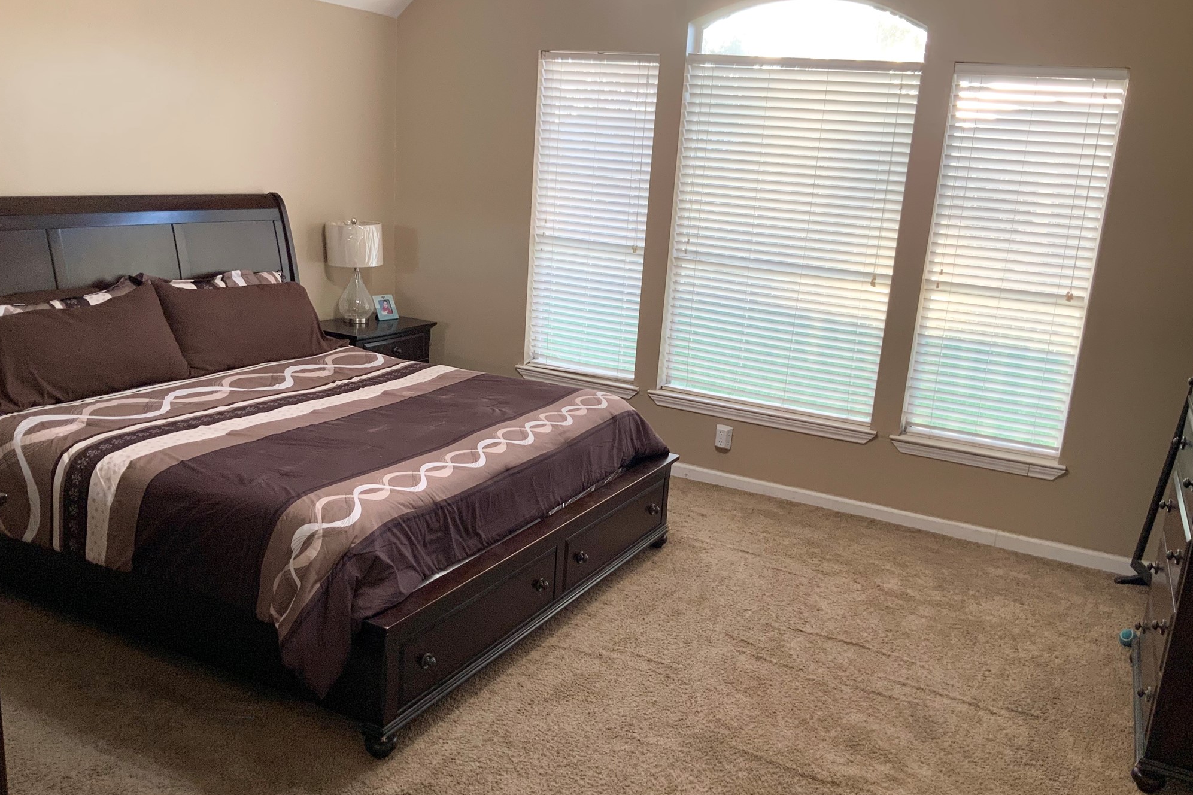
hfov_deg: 60.3
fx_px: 1027
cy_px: 411
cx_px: 608
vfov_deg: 42.3
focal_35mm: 31
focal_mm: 3
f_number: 1.8
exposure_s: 1/60
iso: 40
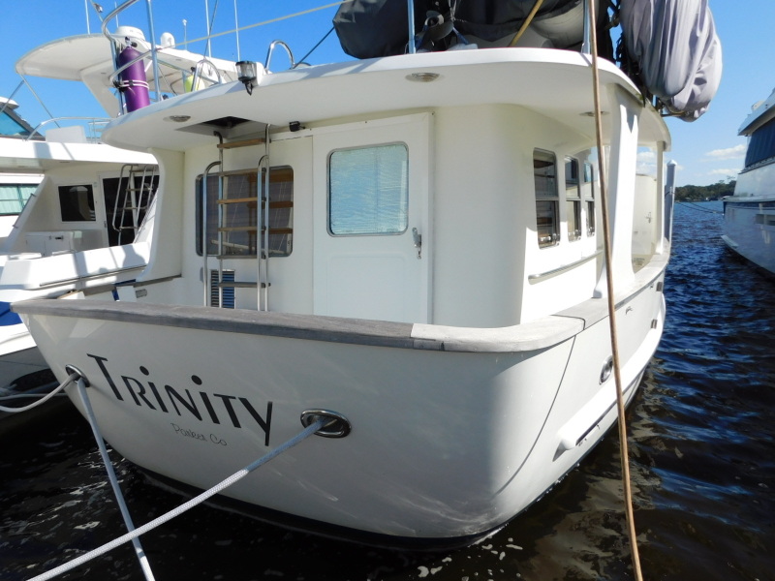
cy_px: 290
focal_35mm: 23
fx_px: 515
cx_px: 388
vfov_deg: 58.9
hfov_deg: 73.9
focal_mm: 4
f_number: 6
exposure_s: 1/500
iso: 125
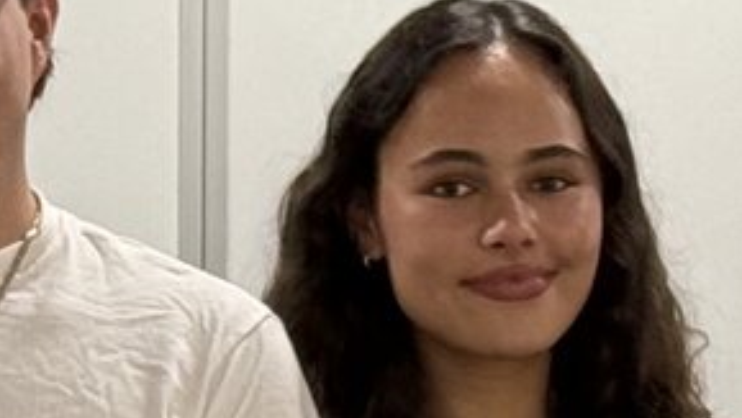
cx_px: -149
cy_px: 849
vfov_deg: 3.3
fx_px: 7127
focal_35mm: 362
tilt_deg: -5.0
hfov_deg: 5.9
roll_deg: -0.3
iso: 160
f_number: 1.78
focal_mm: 6.76
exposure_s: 1/60
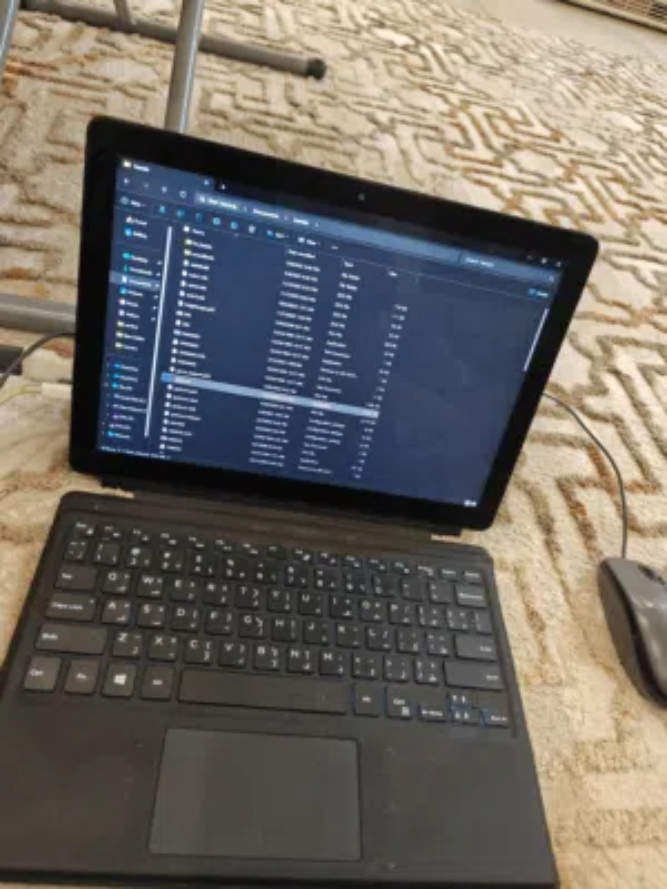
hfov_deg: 58.9
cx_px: 334
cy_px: 444
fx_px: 591
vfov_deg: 73.9
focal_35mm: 23
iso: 500
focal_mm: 6.06
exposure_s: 1/50
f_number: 1.6
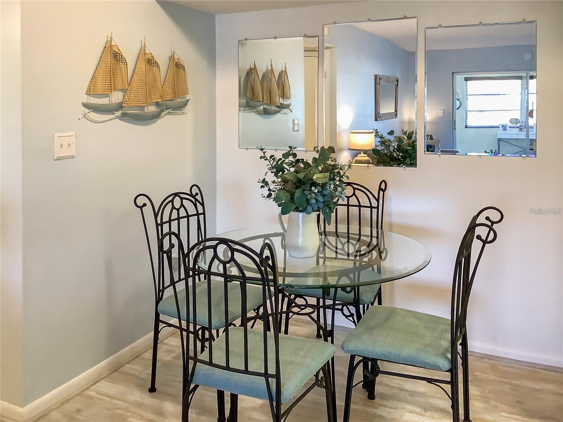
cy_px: 211
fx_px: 504
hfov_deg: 58.4
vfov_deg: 45.4
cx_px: 282
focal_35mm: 31
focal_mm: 3.3
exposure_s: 1/60
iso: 160
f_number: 2.4
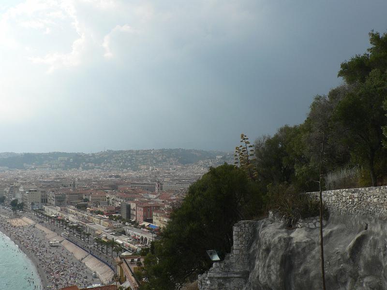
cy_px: 145
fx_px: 402
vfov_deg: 39.7
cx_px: 194
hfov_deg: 51.4
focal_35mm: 36
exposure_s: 1/640
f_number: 5.6
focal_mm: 6
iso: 80
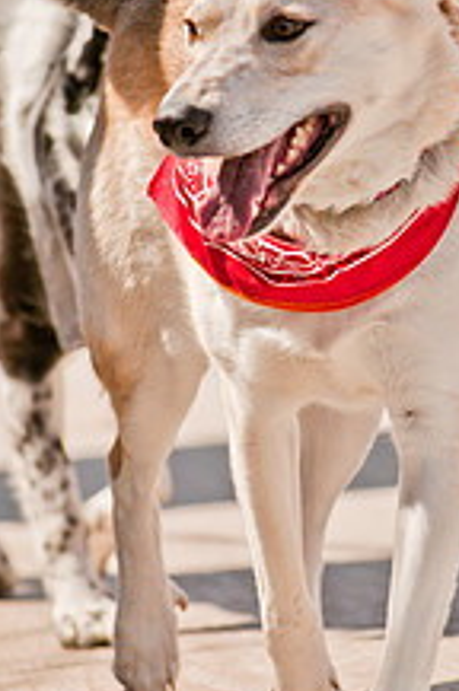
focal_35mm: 622
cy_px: 232
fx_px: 11933
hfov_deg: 2.2
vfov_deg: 3.3
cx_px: 359
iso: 400
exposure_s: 1/3200
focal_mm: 200
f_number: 4
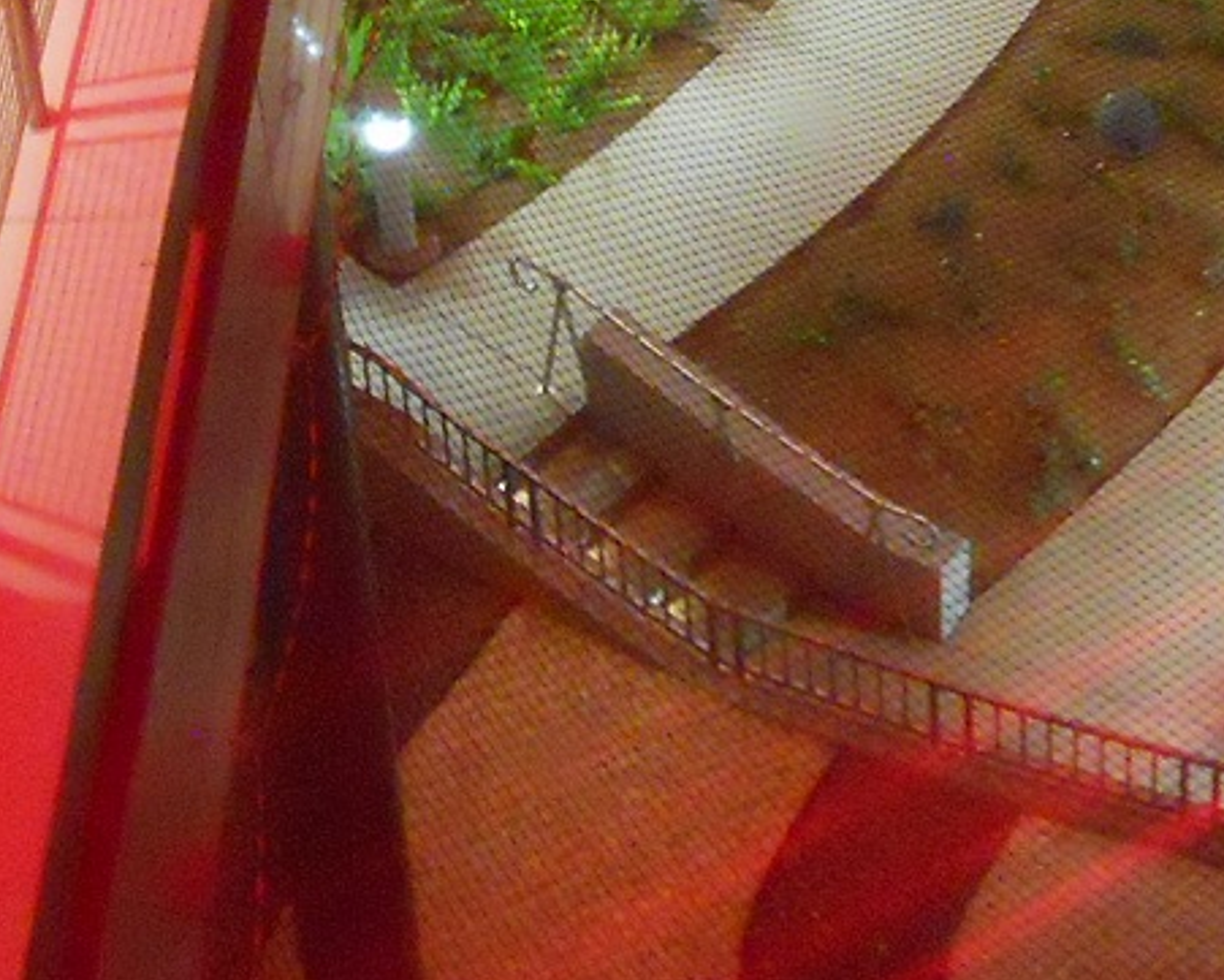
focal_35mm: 109
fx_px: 3949
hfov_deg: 17.6
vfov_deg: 13.8
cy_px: -125
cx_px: 729
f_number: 3.1
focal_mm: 6.72
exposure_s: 1/8
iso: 800
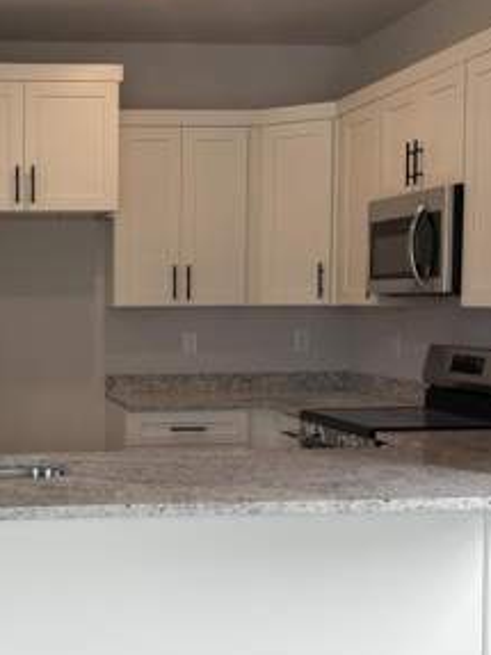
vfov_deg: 33.2
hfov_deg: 24.4
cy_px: 377
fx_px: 1098
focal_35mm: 58
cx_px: 32
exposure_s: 1/189
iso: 50
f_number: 1.6
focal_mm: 5.96
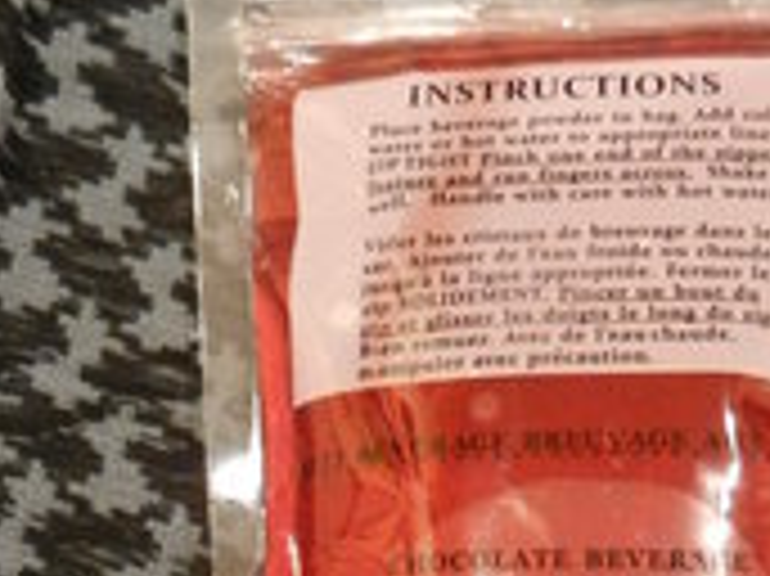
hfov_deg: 28.1
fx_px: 1512
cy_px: 572
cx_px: 590
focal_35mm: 68
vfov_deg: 20.9
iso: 200
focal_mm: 5.1
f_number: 3.6
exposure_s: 1/3
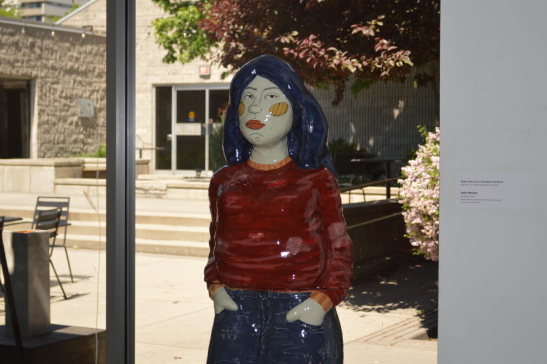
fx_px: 1063
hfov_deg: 28.9
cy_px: 181
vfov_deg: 19.4
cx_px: 273
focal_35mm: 70
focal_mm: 46
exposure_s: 1/125
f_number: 5.3
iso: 110
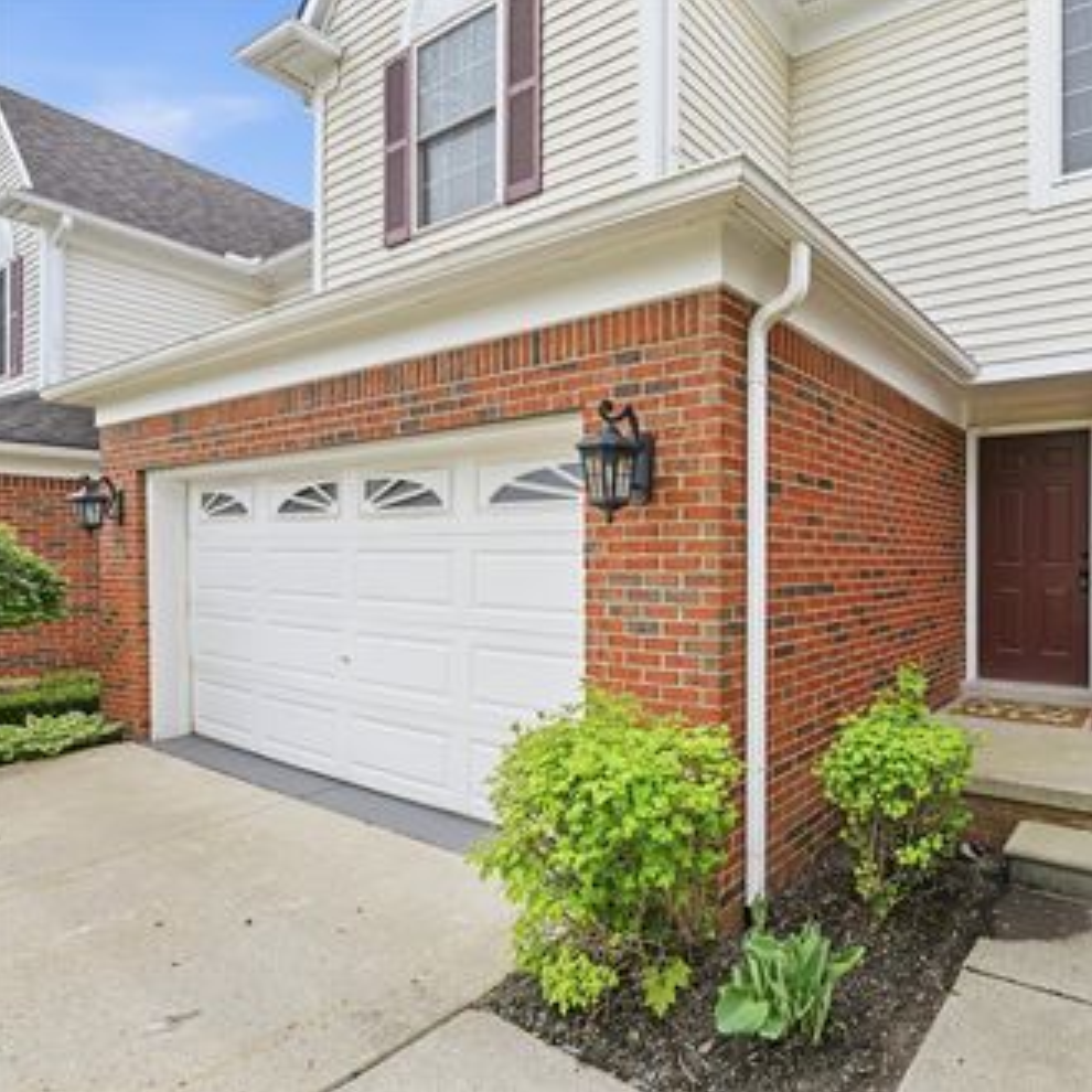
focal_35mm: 18
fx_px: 642
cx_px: 814
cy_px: 544
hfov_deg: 75.1
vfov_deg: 80.7
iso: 100
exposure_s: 1/160
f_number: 4.5
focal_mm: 14
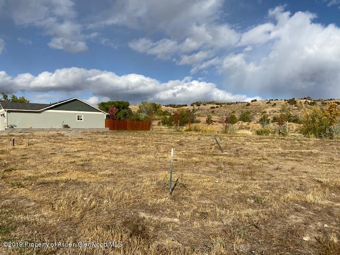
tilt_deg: +2.1
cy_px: 128
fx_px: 255
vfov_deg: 53.1
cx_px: 170
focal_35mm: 26
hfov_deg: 67.3
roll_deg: +1.1
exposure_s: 1/5025
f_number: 1.8
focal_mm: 4.25
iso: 32
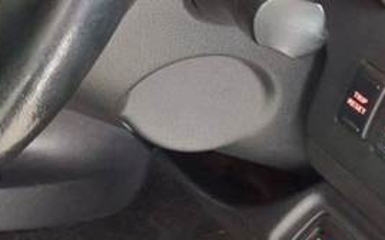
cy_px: 88
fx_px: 1227
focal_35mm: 117
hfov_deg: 15.0
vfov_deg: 11.2
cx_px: -351
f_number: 1.79
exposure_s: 1/16.7
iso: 3463
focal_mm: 4.84
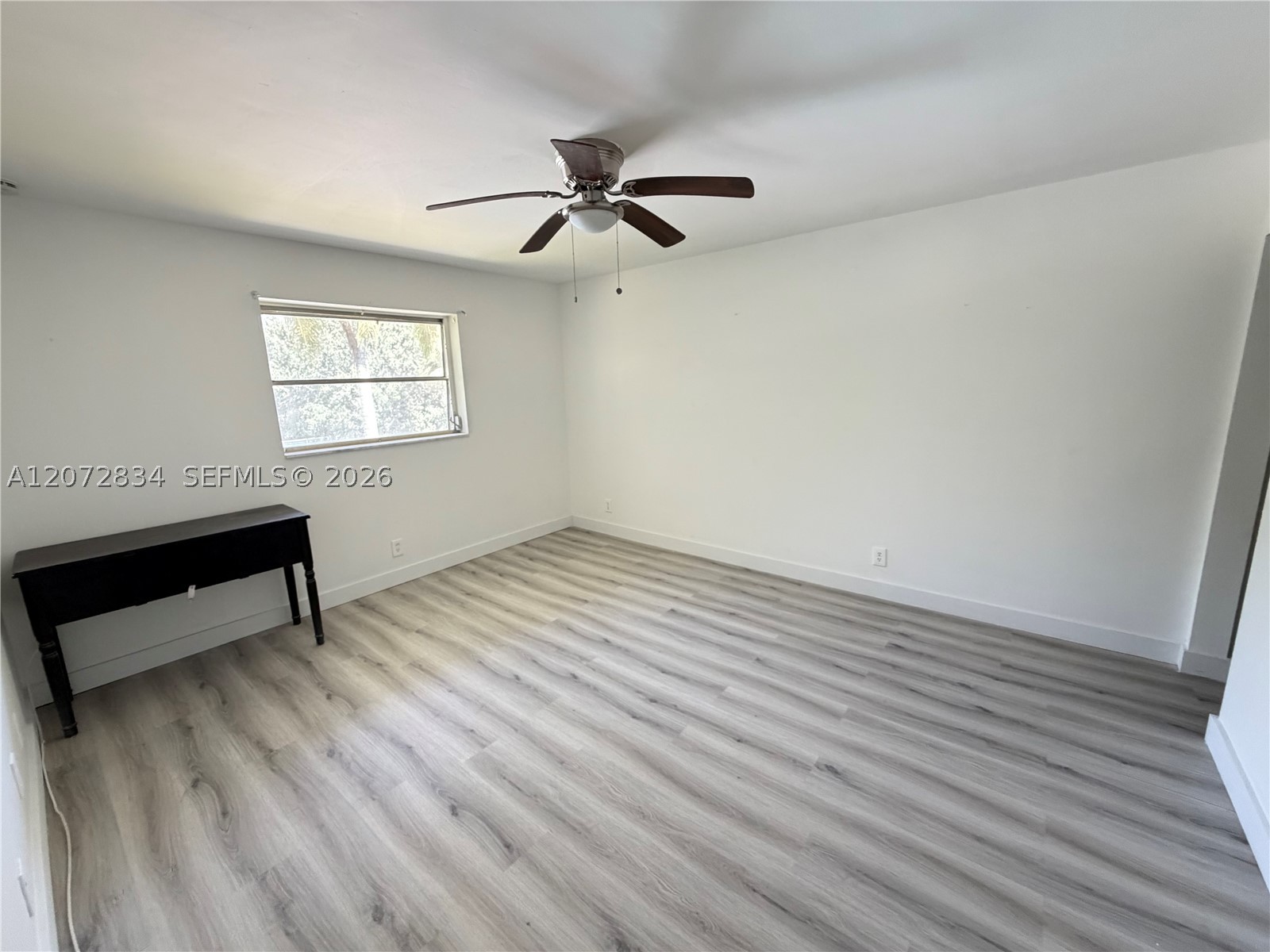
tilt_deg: -10.7
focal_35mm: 14
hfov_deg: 102.1
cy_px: 476
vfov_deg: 85.7
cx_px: 635
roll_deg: +2.0
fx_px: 514
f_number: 2.2
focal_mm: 2.22
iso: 320
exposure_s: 1/74
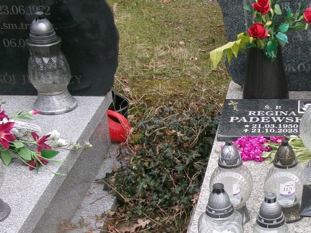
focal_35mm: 76
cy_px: 197
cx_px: 309
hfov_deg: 24.5
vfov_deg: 19.1
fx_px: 683
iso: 100
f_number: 3.9
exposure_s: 1/220
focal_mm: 5.1
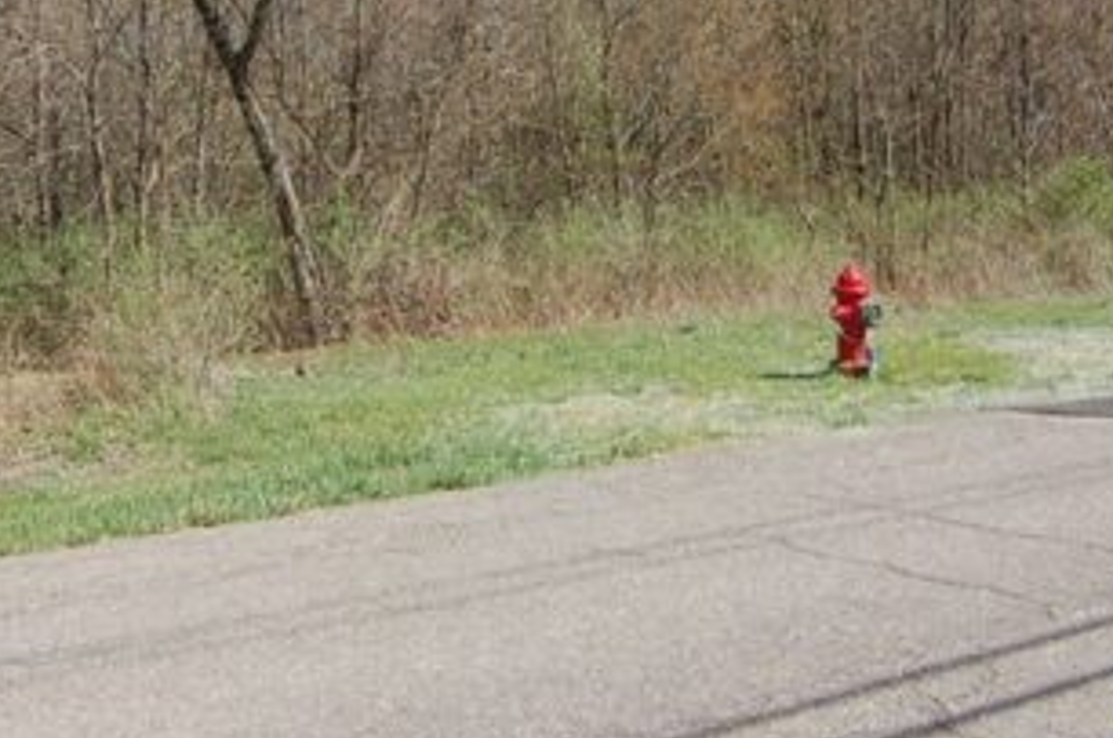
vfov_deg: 26.8
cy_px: -25
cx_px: 407
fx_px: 1451
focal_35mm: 47
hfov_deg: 41.6
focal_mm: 12
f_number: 8
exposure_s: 1/250
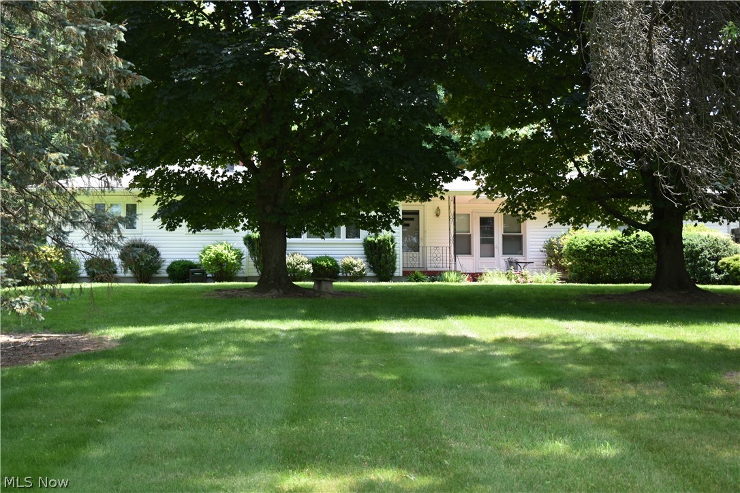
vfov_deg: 22.6
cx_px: 370
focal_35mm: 60
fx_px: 1233
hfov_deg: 33.4
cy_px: 246
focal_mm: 40
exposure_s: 1/60
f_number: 4.8
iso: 100
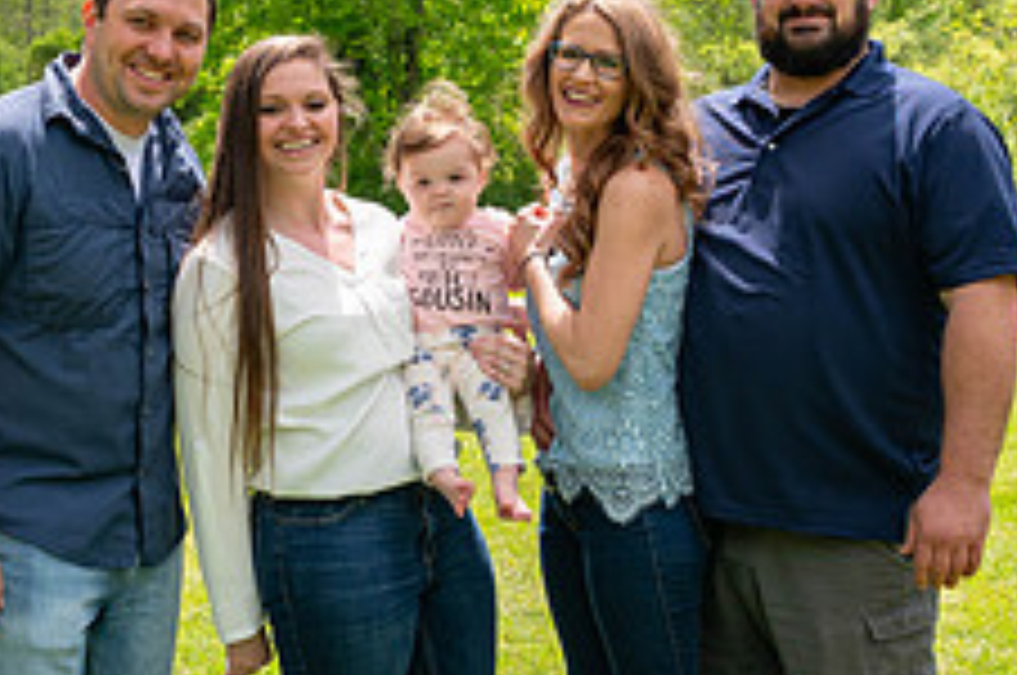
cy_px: 232
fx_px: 2313
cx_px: 500
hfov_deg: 24.8
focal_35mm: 82
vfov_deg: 16.6
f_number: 5
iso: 400
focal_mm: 29
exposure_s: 1/1600
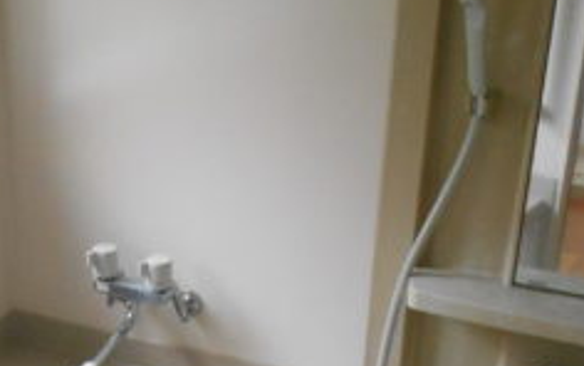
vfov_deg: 16.9
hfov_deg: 27.5
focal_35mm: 74
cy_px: 432
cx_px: 163
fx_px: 1179
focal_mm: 5.1
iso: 800
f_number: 3.4
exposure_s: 1/200
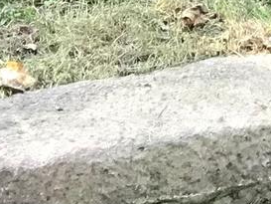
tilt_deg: -2.6
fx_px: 1645
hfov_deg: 9.4
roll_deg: -0.5
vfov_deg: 6.3
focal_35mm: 210
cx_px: 229
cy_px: -471
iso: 25
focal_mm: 3.99
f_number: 1.8
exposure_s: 1/30
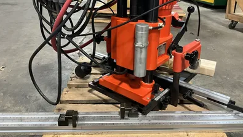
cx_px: 121
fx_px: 206
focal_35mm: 32
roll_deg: -0.6
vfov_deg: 36.5
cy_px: 53
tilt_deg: -22.1
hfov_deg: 61.0
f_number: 1.8
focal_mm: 3
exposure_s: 1/46
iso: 320
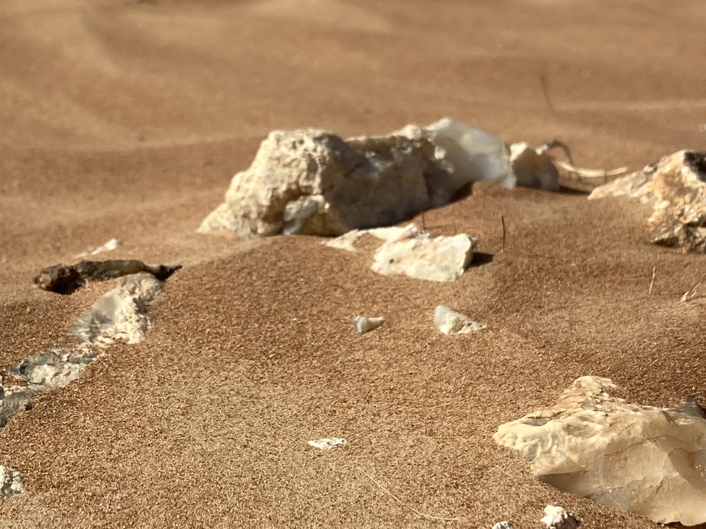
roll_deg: +2.2
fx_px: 1774
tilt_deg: -2.6
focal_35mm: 87
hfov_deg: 22.2
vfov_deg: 16.9
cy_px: 403
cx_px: 151
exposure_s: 1/3436
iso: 25
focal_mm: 3.99
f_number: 1.8
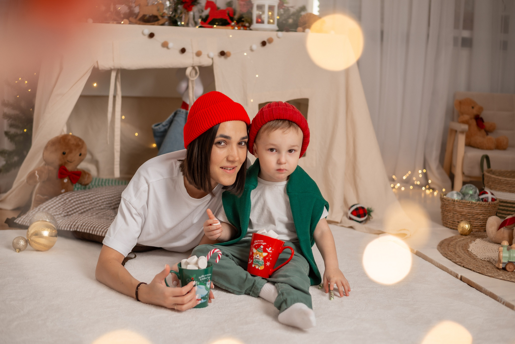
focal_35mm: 50
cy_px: 172
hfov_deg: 39.6
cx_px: 258
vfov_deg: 27.0
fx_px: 716
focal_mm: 50
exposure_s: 1/125
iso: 125
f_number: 2.8
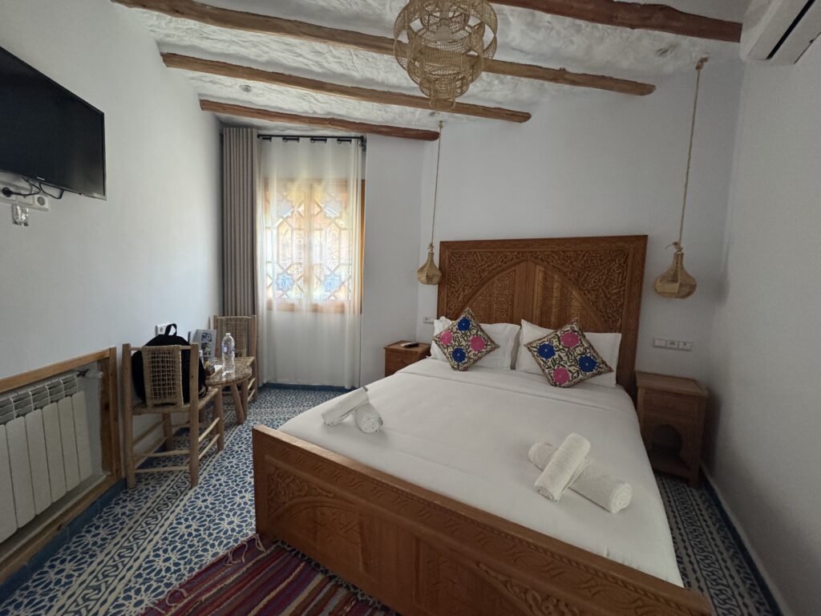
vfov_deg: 85.7
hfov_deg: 102.1
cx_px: 410
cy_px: 308
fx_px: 332
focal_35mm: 14
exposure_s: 1/68
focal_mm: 2.22
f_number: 2.2
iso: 320
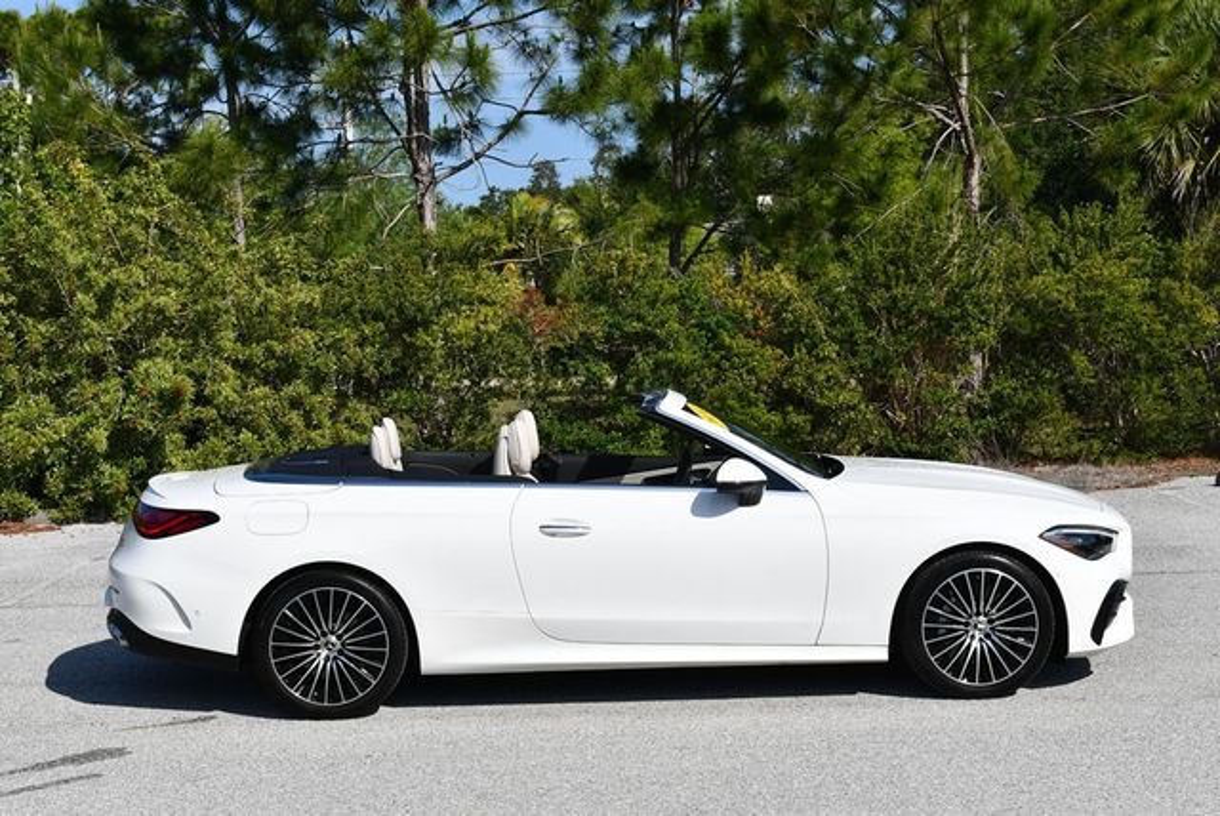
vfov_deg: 22.7
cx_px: 610
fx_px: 2035
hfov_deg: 33.4
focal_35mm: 60
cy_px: 408
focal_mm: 30
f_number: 9
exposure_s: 1/320
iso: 100
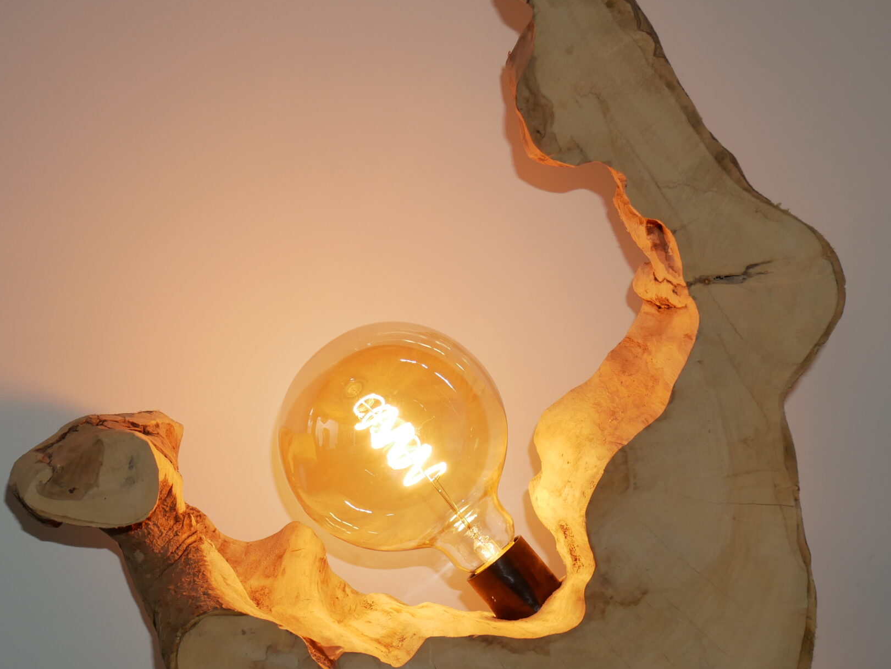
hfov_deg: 32.2
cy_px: 421
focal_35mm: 60
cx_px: 462
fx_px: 1545
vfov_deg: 24.4
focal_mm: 19
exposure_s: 1/60
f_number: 4.3
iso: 200
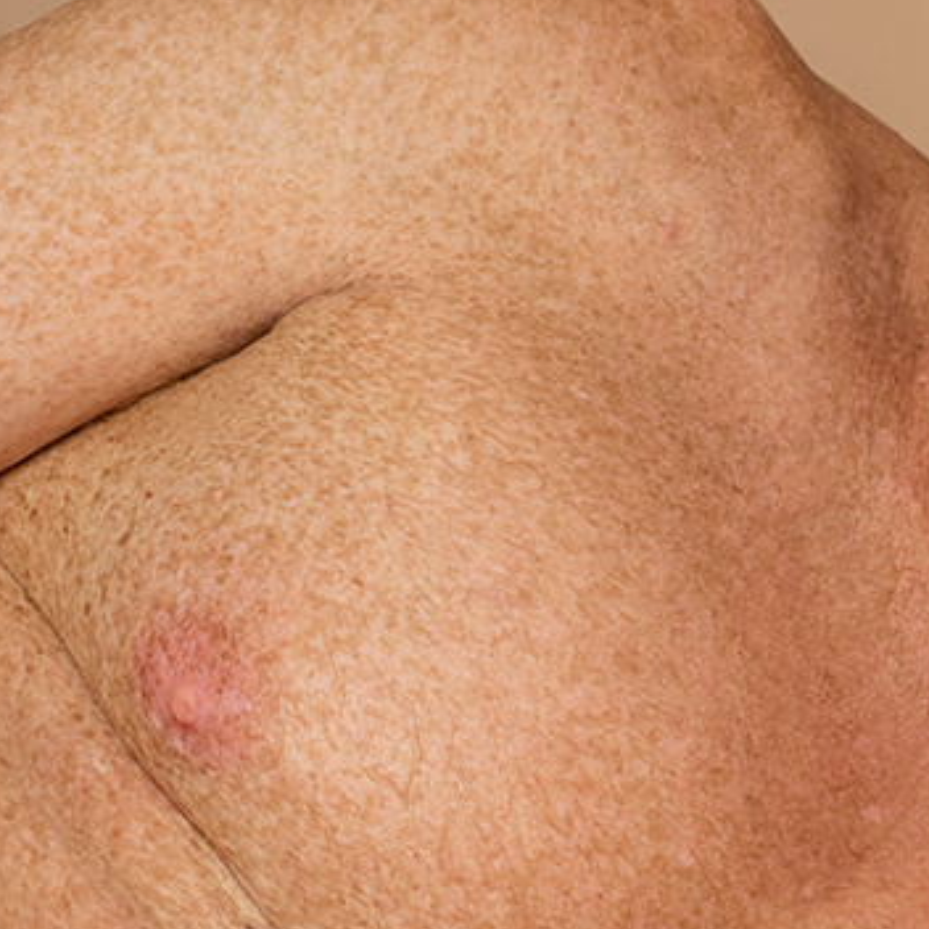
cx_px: 1254
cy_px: 656
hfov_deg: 7.5
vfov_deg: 7.5
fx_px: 7044
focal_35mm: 232
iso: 160
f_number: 7.1
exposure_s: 1/200
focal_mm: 50
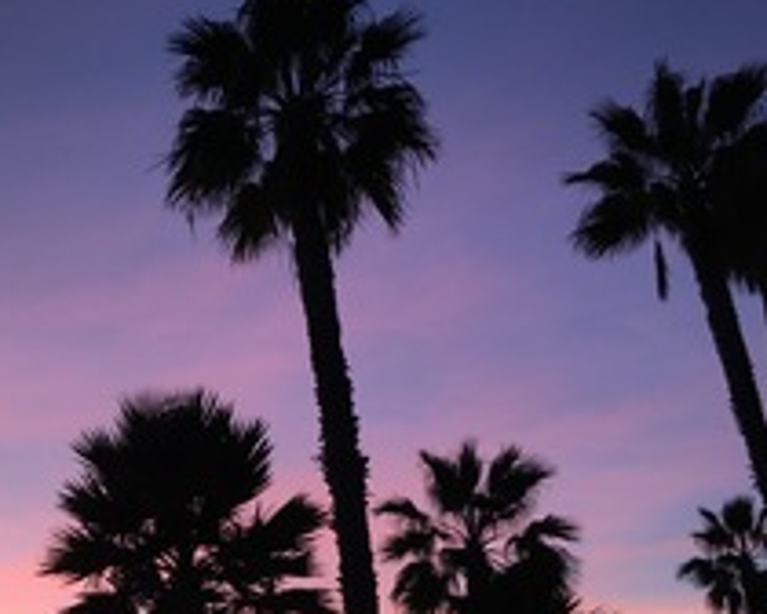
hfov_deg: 32.5
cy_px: 493
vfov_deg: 27.5
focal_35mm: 54
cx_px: 40
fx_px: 1226
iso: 32
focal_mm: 4.15
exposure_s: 1/60
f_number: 2.2
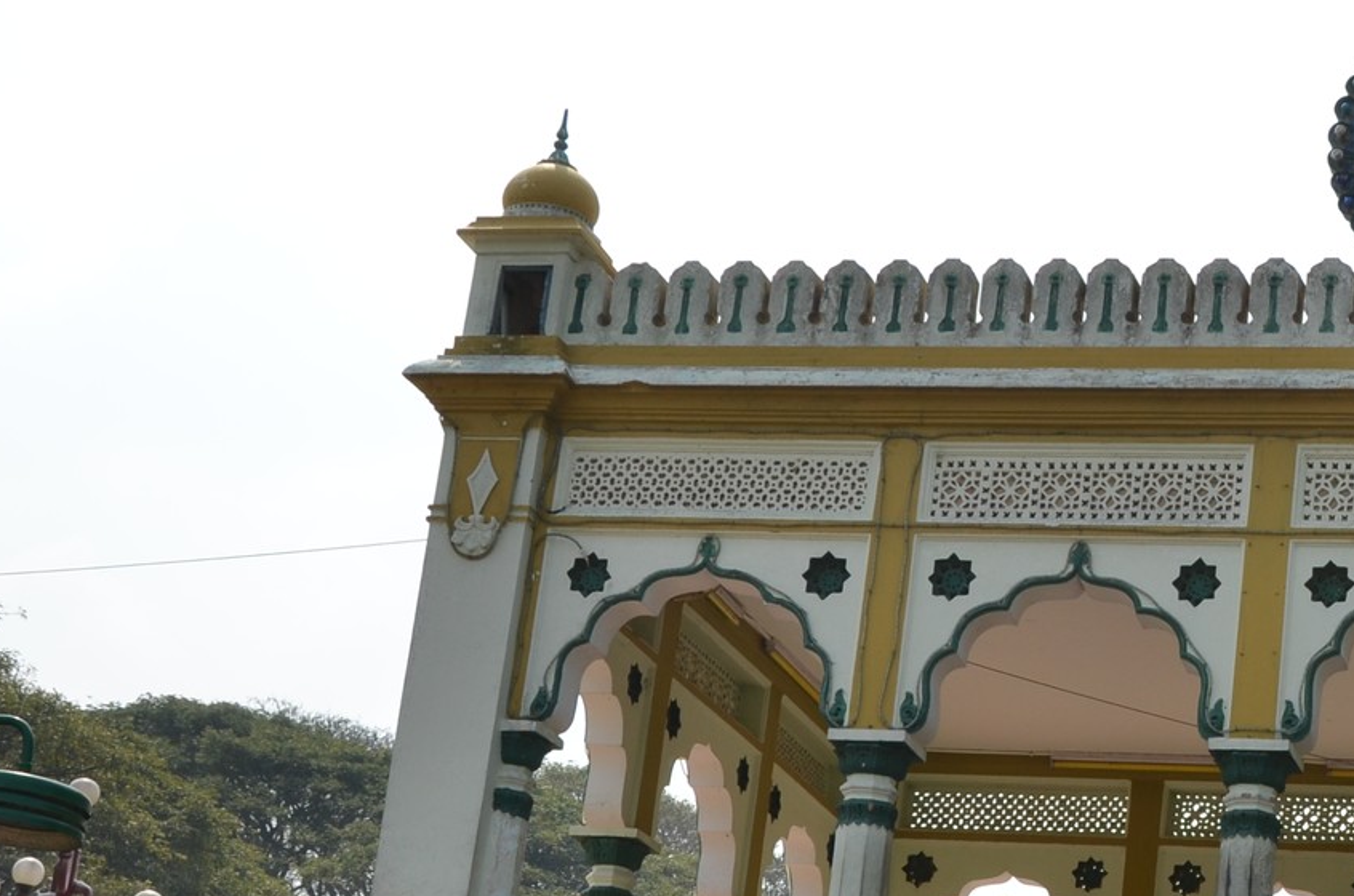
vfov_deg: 15.9
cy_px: 600
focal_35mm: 85
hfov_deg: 22.8
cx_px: 1413
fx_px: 3195
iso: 200
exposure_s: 1/500
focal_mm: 25
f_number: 10
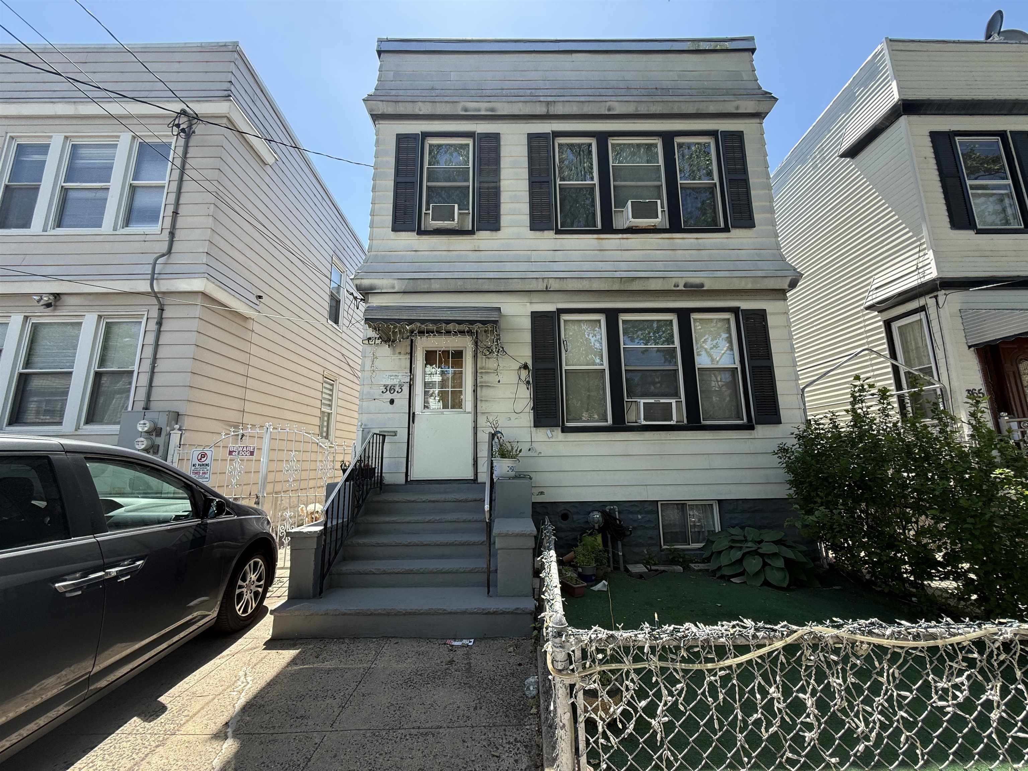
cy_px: 386
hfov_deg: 102.1
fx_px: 416
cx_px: 514
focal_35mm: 14
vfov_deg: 85.7
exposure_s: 1/510
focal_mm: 2.22
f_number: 2.2
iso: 50
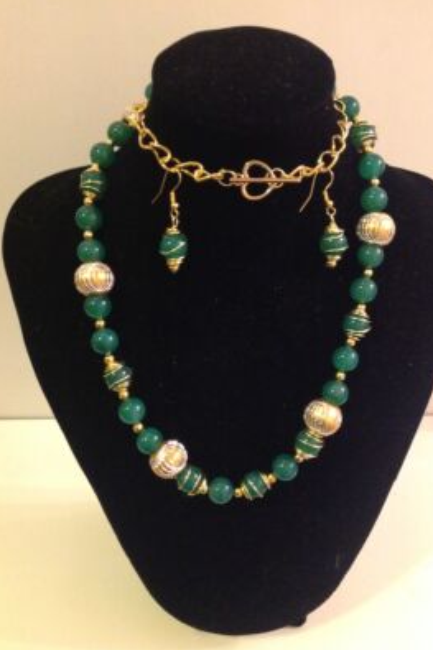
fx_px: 668
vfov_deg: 51.9
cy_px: 326
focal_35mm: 37
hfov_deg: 35.9
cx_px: 240
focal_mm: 4.28
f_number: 2.4
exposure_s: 1/15
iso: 500
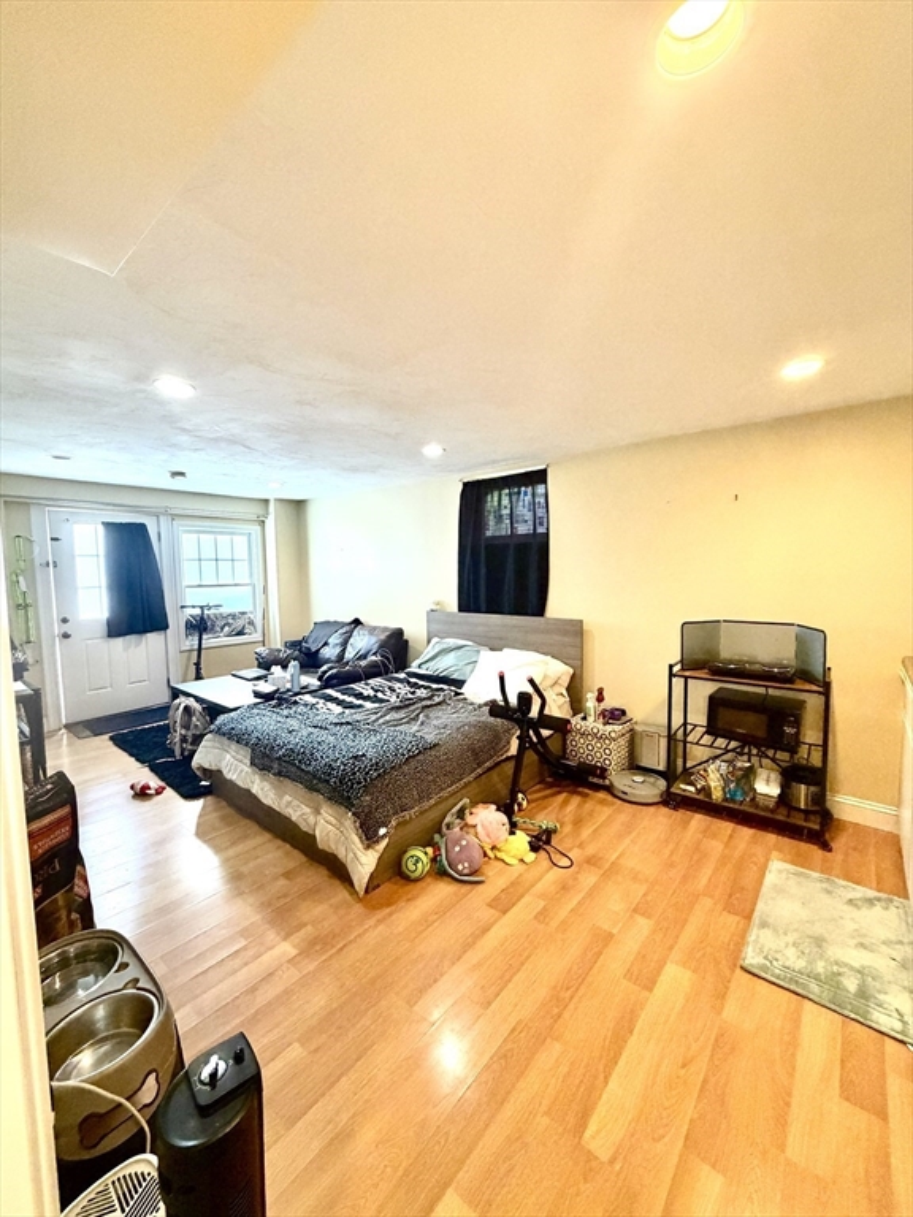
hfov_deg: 85.7
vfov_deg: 102.1
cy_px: 608
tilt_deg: -4.3
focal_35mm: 14
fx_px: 492
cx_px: 456
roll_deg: +0.8
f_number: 2.2
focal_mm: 2.22
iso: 400
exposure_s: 1/60
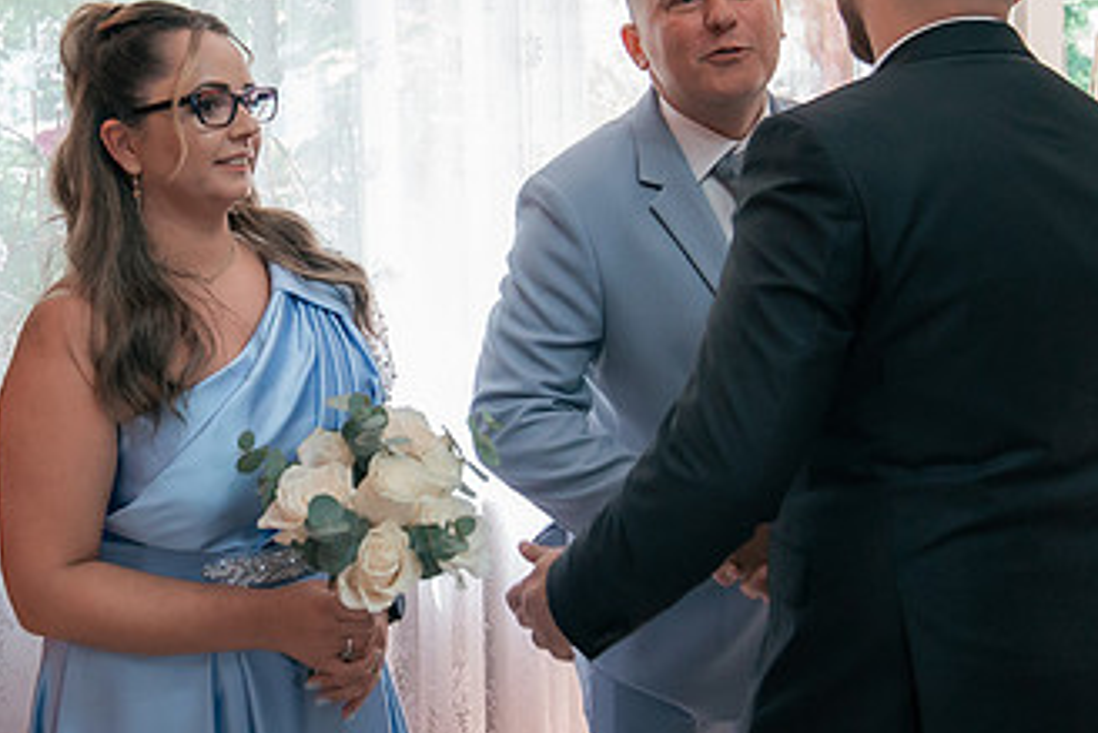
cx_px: 271
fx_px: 1495
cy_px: 189
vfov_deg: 27.2
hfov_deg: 39.2
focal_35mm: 49
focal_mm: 18
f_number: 2.8
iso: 1250
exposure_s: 1/320
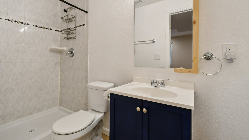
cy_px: 59
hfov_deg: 99.4
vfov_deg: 66.7
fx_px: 106
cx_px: 125
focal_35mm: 16
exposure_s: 1/13
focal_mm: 10
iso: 400
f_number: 11
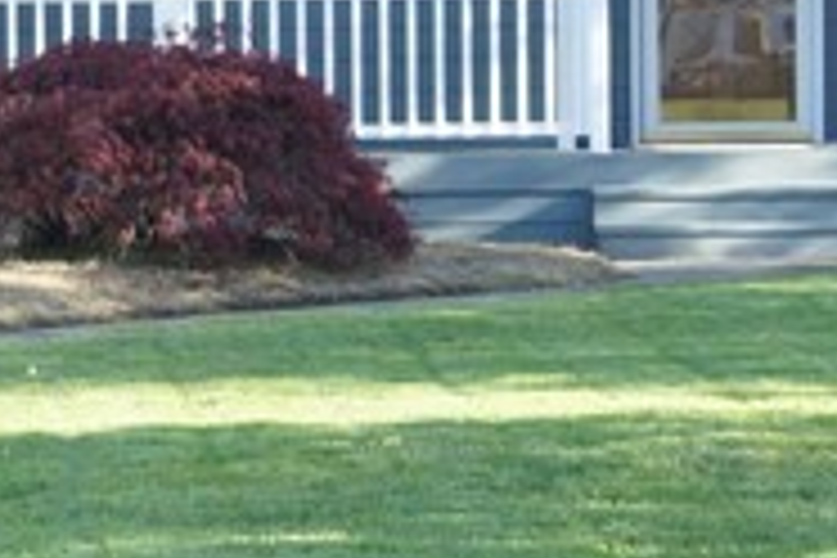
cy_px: 272
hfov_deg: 7.3
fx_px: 6533
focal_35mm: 281
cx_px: -155
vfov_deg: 4.9
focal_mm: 32
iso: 200
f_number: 6.3
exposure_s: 1/100
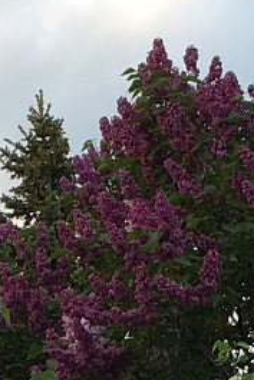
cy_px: 555
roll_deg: +0.2
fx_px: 1924
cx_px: 32
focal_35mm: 182
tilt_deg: +8.6
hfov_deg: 7.5
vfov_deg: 10.9
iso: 32
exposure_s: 1/100
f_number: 2.2
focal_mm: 4.15
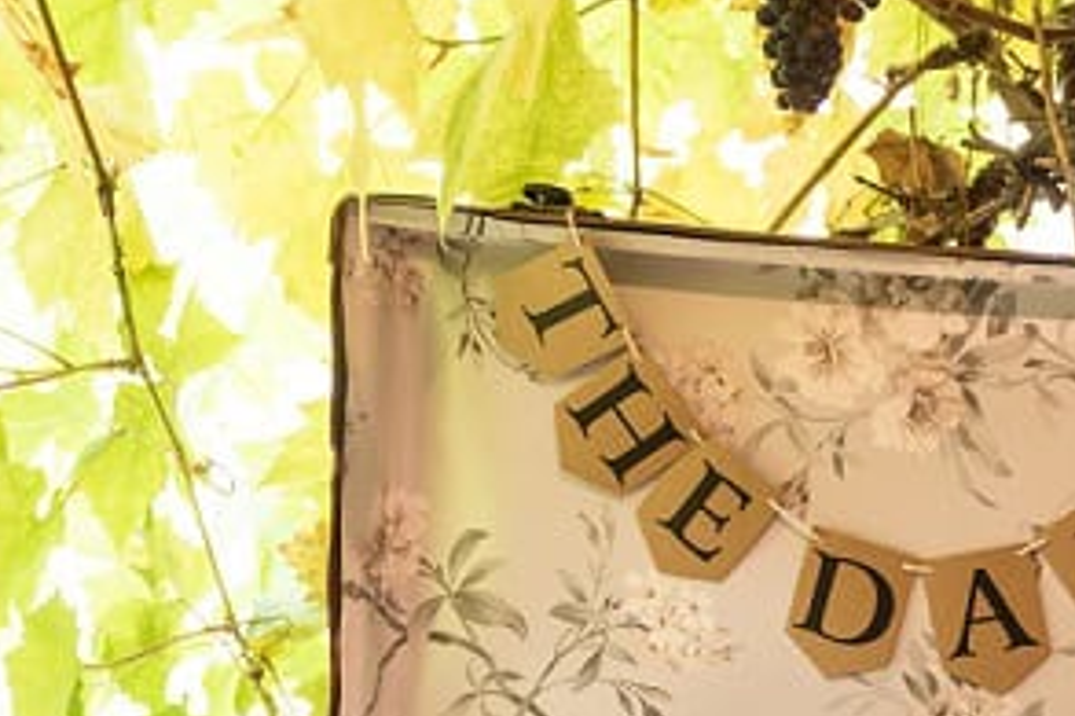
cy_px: 784
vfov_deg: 15.6
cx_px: 934
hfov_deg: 23.4
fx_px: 2537
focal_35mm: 85
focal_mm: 38
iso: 200
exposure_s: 1/50
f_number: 3.2
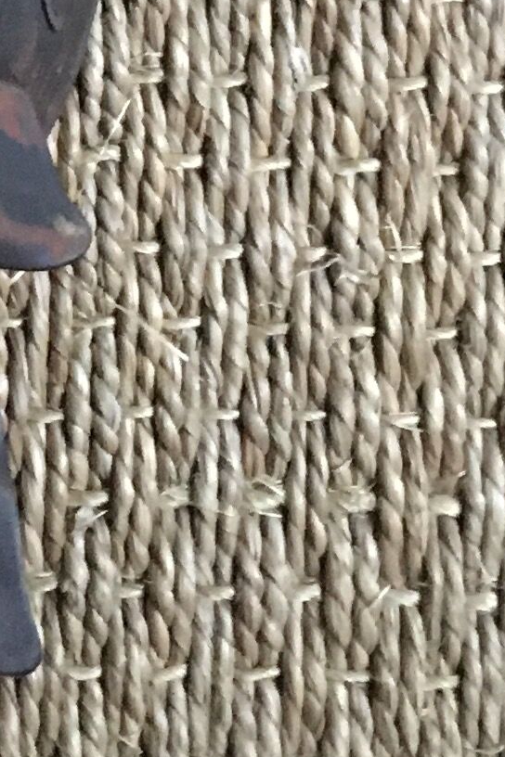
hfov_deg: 8.9
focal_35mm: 149
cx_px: -320
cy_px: -628
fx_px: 3135
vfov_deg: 12.5
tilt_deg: -83.3
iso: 400
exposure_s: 1/17
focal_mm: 4.15
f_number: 2.2
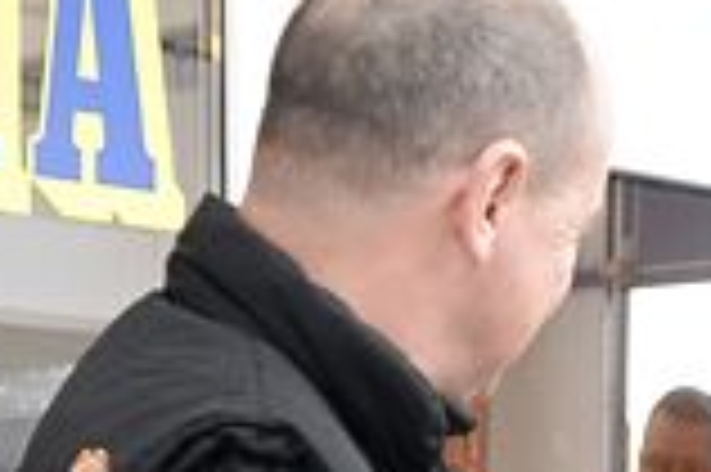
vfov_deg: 8.7
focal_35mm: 145
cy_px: 1090
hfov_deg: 13.7
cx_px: 909
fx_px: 2861
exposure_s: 1/80
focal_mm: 18
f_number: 4.5
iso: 1600
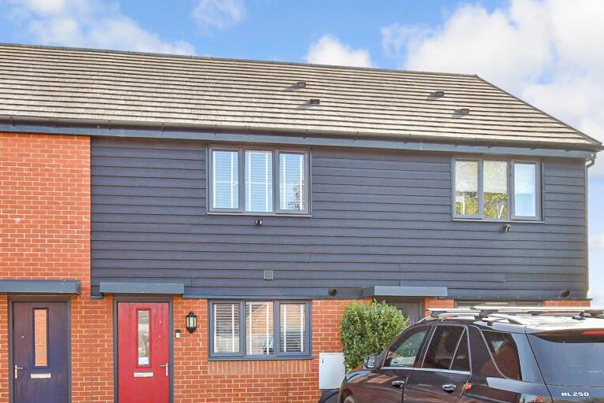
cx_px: 241
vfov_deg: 46.0
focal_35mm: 28
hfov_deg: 64.8
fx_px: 470
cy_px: 253
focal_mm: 14
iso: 800
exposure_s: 1/320
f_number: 9
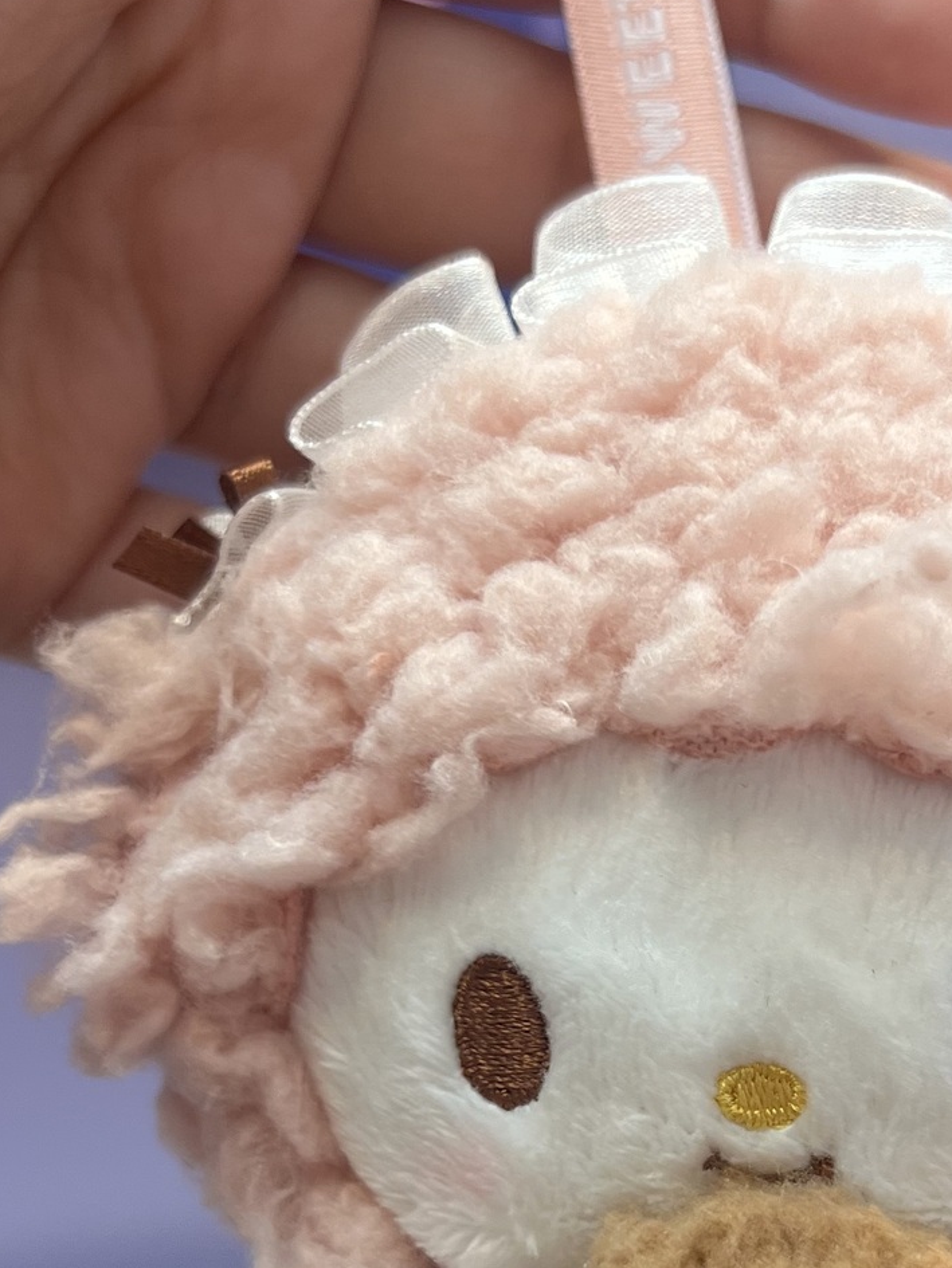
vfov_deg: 28.9
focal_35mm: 66
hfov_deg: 22.0
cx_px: 771
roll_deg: +0.7
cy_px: 947
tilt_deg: -11.6
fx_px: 2420
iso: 50
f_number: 1.5
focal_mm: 5.7
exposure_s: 1/121
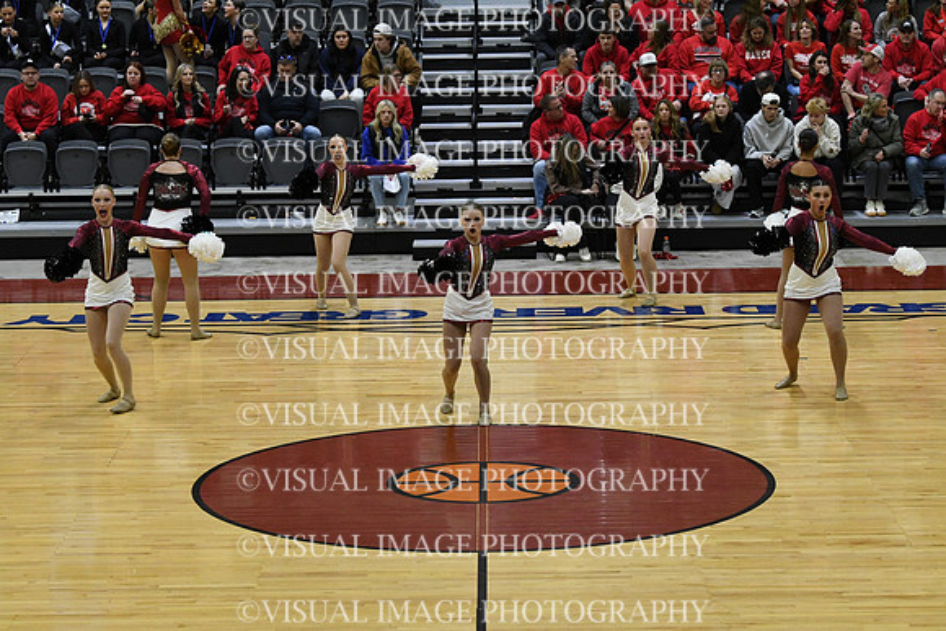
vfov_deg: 13.0
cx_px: 473
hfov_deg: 19.5
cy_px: 316
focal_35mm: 105
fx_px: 2760
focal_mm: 70
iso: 4000
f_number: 4
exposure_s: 1/500
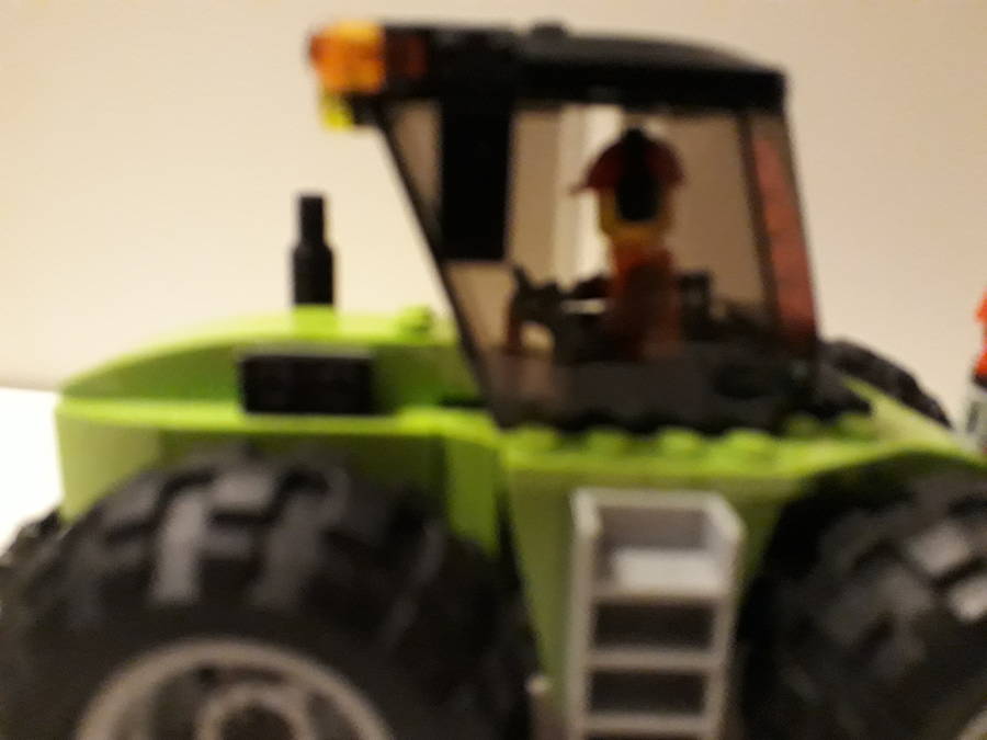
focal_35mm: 27
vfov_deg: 51.4
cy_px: 370
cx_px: 494
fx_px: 770
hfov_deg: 65.3
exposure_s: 1/17
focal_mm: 3.6
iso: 800
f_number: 1.9
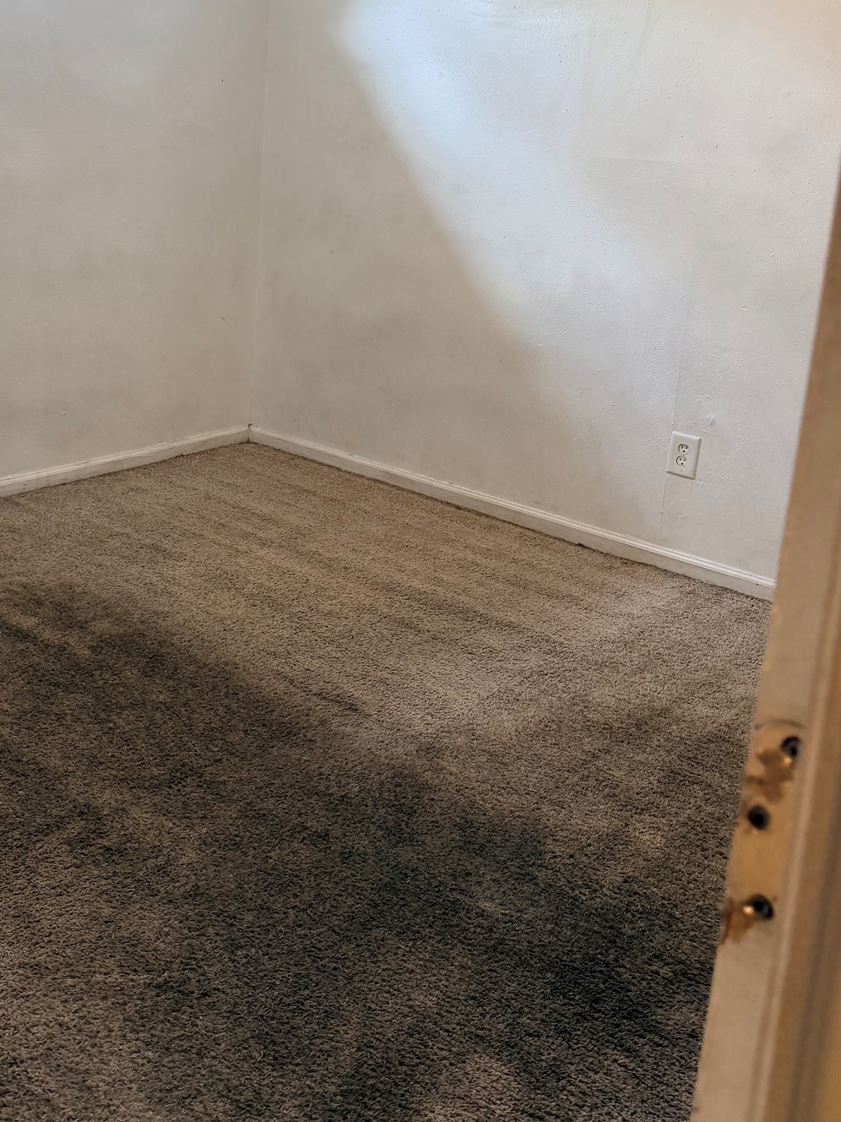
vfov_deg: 49.2
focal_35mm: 37
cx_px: 232
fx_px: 1199
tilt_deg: -11.1
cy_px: 362
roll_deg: -4.0
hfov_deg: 37.9
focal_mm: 6.76
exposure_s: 1/135
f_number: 1.78
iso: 200
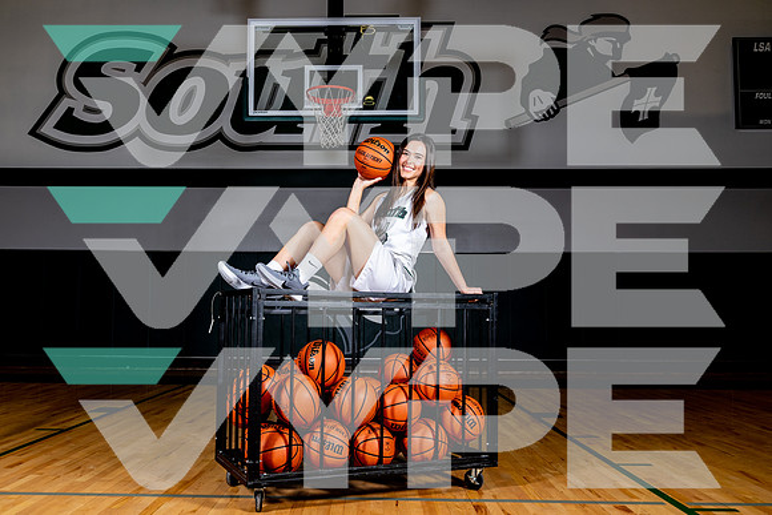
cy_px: 267
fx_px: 716
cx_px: 352
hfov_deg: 56.6
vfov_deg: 39.6
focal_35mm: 33
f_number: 5.6
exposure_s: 1/125
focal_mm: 30
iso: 250
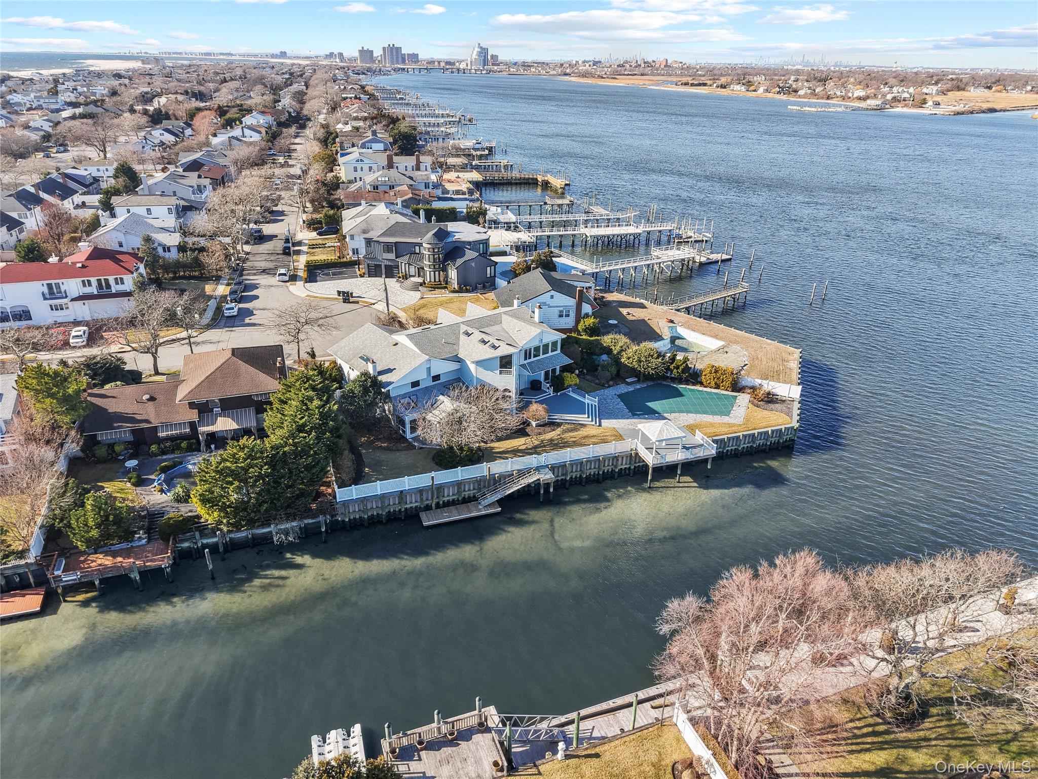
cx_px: 519
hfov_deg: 71.6
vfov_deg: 56.8
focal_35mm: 24
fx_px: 720
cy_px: 390
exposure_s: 1/2000
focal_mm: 8.67
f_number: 1.8
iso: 310
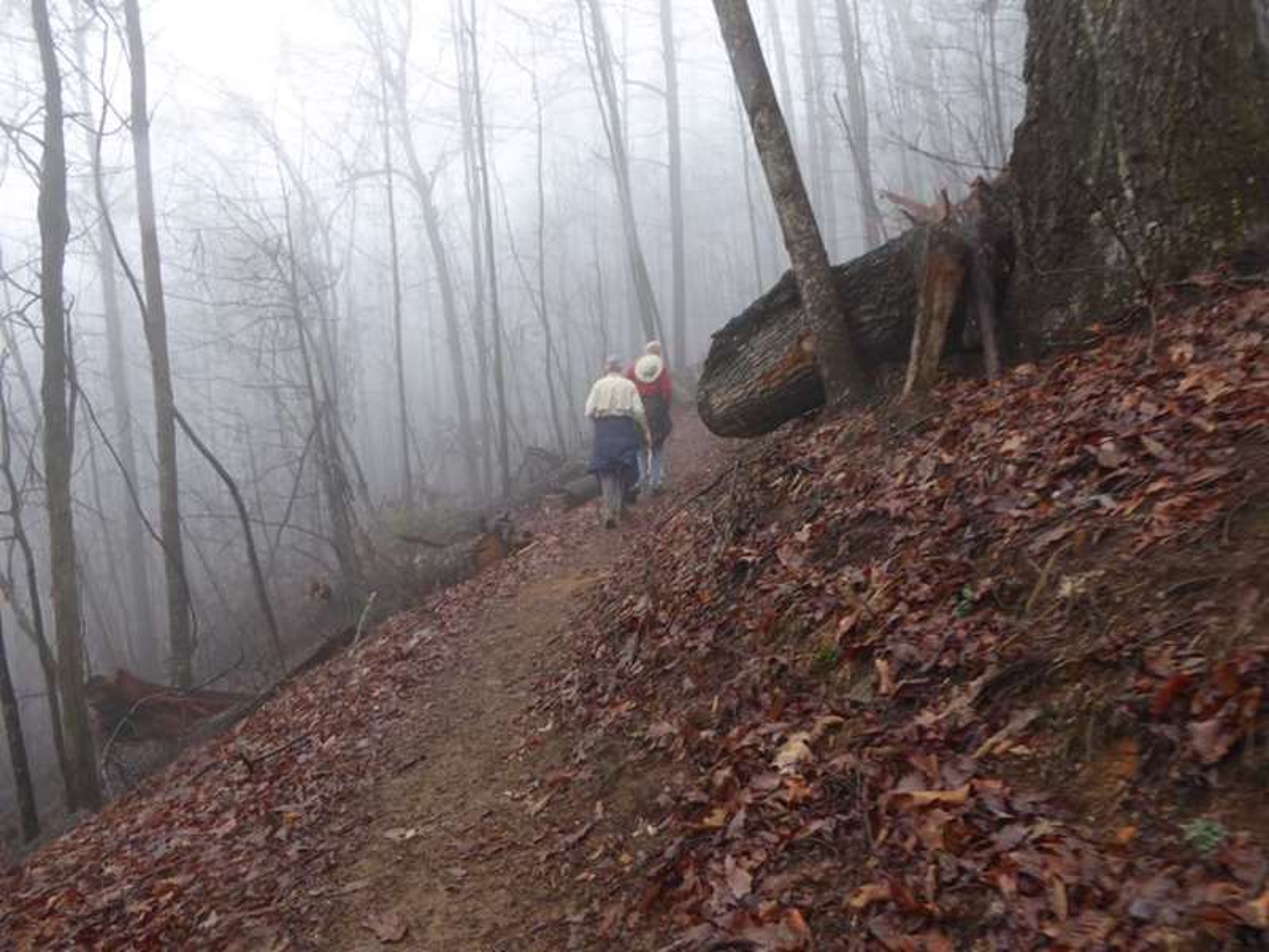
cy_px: 476
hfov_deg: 71.6
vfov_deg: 56.8
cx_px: 634
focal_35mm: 24
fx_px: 880
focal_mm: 4.3
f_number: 3.3
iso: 125
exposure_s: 1/60
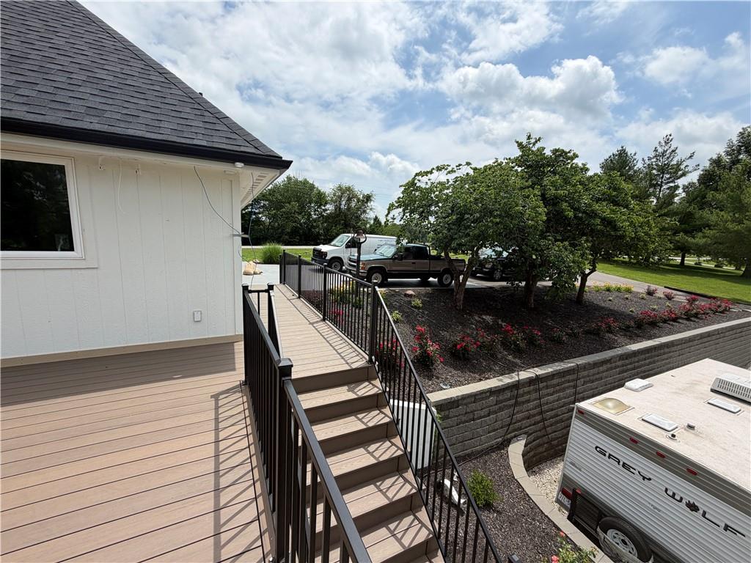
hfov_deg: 102.1
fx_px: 304
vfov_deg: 85.7
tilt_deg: -8.9
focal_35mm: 14
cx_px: 376
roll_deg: -0.4
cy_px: 282
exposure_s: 1/1068
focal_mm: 2.22
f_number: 2.2
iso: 20
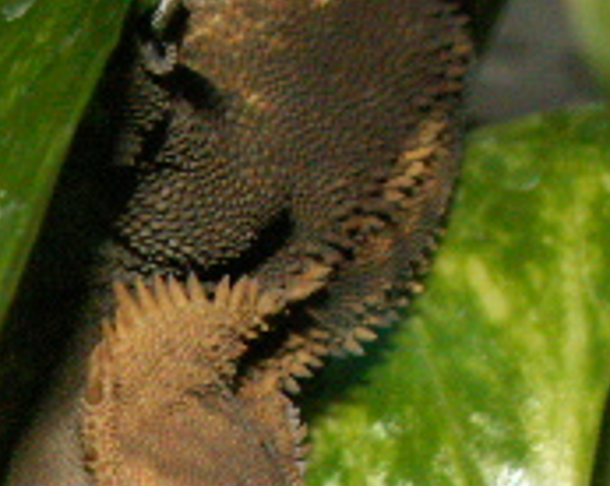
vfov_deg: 6.8
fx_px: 4039
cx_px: 180
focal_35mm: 224
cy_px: 799
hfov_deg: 8.6
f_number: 5.6
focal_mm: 10.28
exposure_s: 1/40
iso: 160
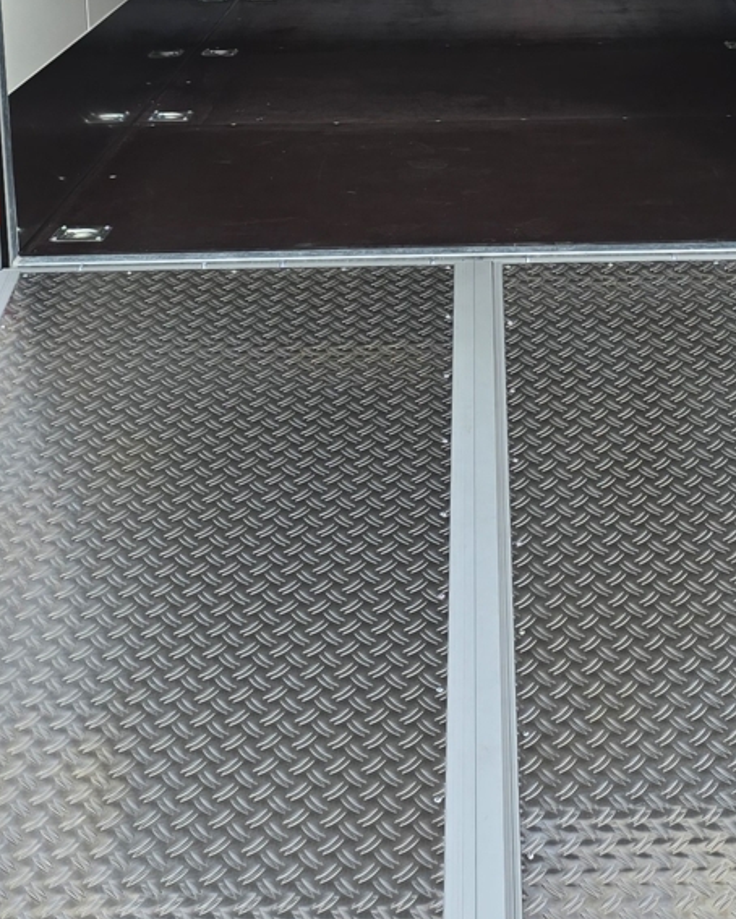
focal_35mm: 76
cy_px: 152
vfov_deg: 24.6
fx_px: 2068
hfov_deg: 20.1
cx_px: 480
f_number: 1.7
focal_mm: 6.3
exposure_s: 1/629
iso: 12
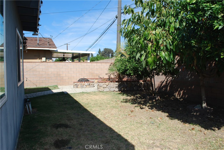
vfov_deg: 48.0
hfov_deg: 67.3
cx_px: 112
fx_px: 168
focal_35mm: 27
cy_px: 75
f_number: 7.1
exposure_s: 1/200
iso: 100
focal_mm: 18
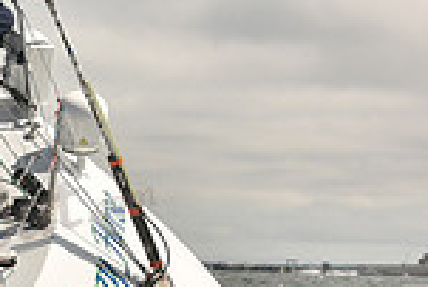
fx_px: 3201
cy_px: 129
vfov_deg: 5.1
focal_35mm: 269
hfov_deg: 7.4
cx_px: -388
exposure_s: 1/800
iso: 320
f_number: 6.3
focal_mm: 70
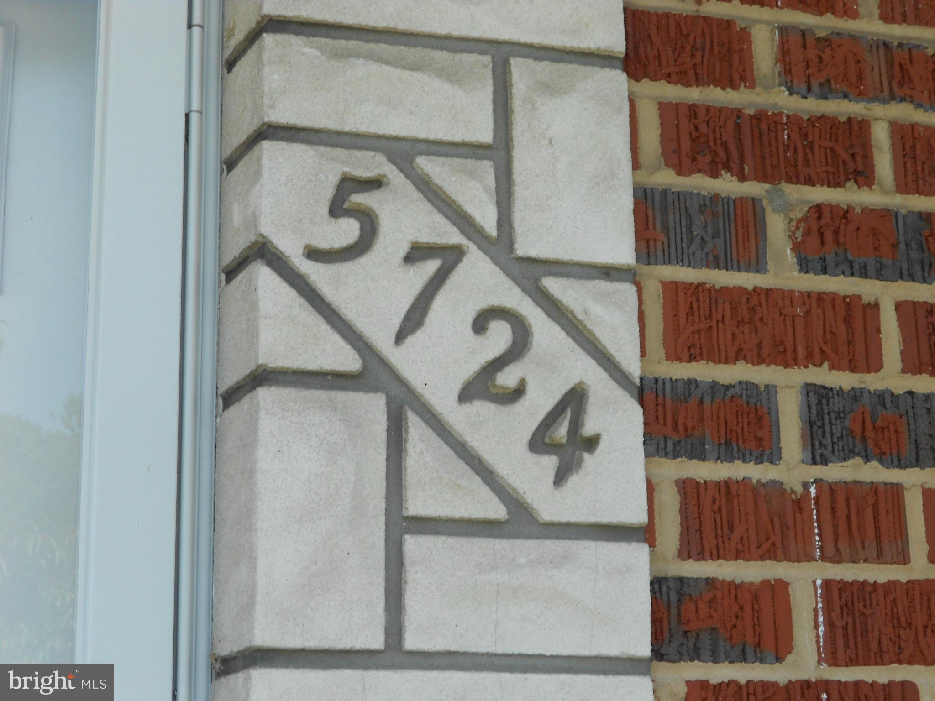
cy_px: 350
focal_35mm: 66
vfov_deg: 22.3
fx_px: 1783
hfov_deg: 29.4
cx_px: 468
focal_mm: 11.6
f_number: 5.3
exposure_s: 1/160
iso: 80
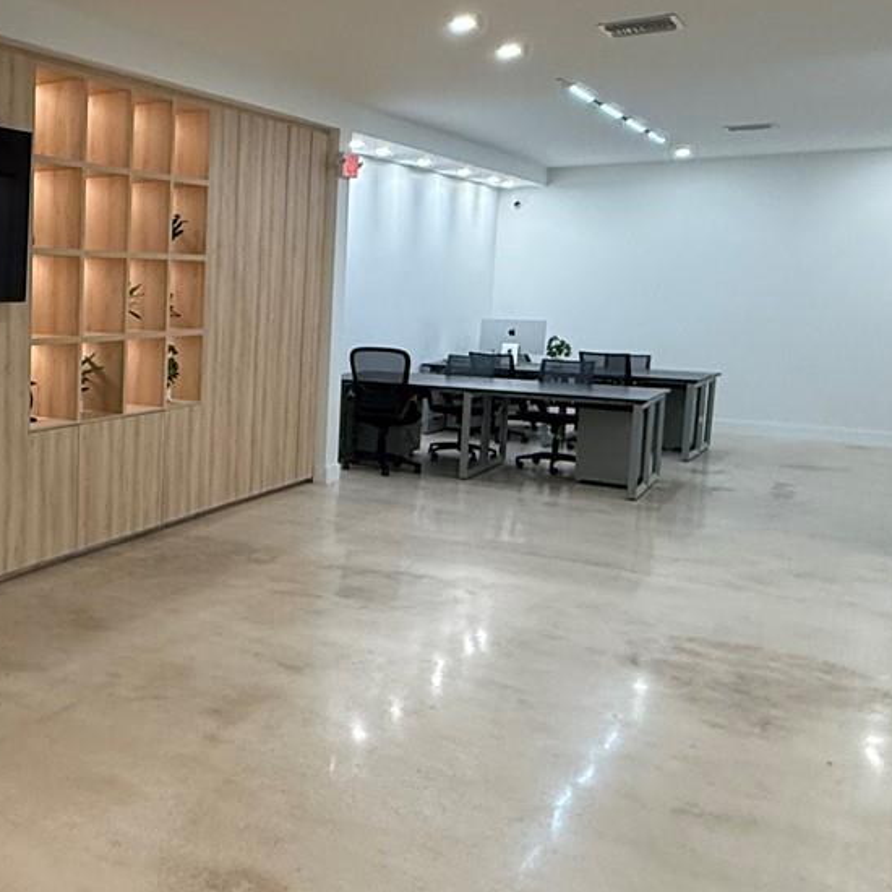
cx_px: -50
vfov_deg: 45.9
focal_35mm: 36
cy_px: 388
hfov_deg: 39.2
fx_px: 1050
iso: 250
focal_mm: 2.22
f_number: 2.2
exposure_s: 1/101
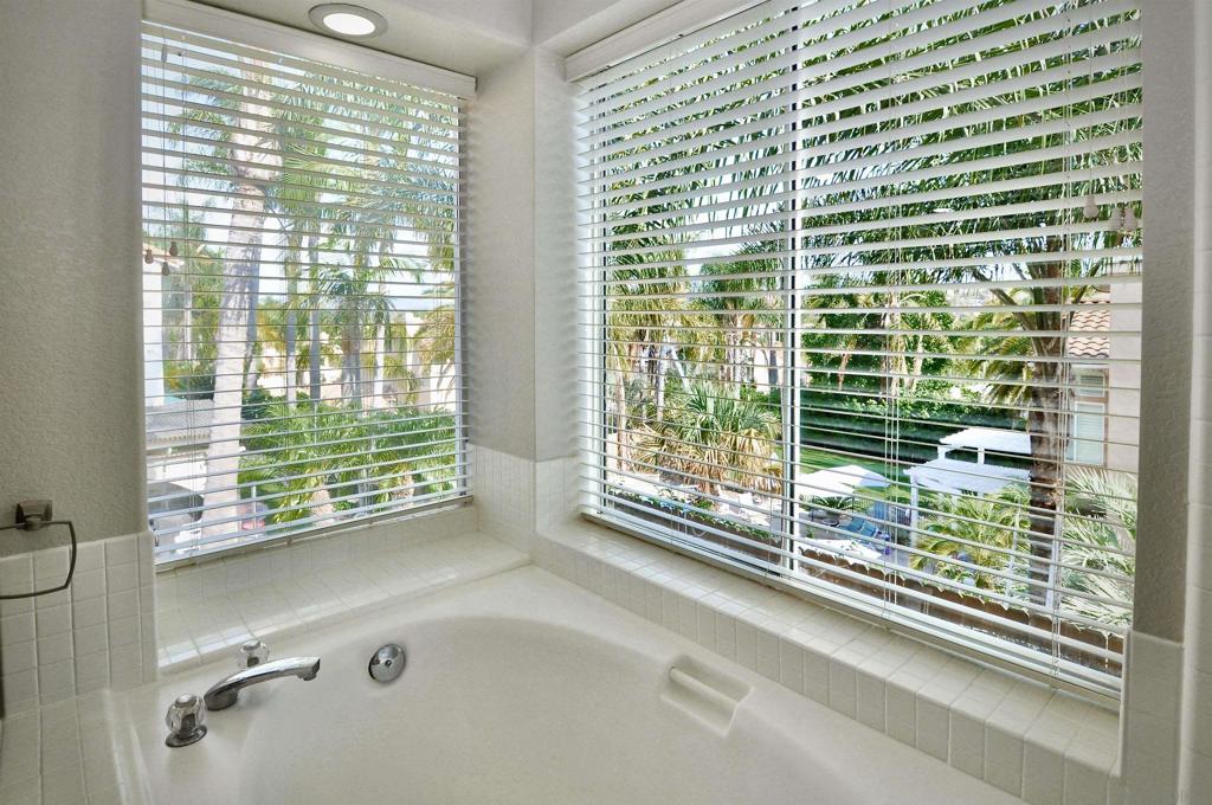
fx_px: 555
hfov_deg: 95.1
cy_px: 402
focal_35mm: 16
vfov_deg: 71.9
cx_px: 606
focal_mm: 11
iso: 200
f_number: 5.6
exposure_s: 1/125
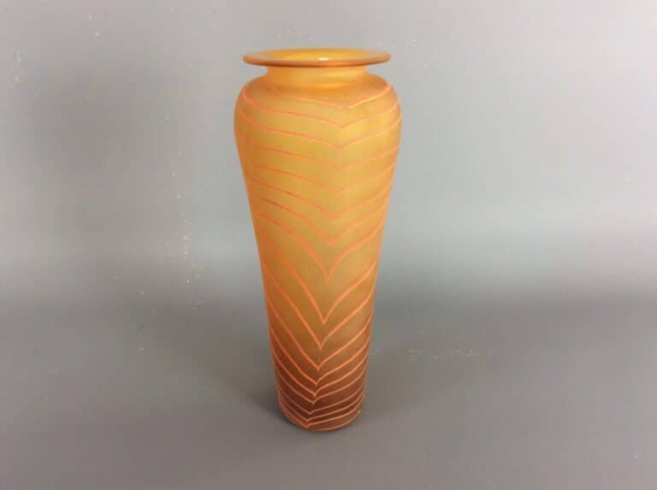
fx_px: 606
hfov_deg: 56.9
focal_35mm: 32
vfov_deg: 44.0
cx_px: 328
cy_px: 245
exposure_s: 1/25
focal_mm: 3.3
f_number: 2.4
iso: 40
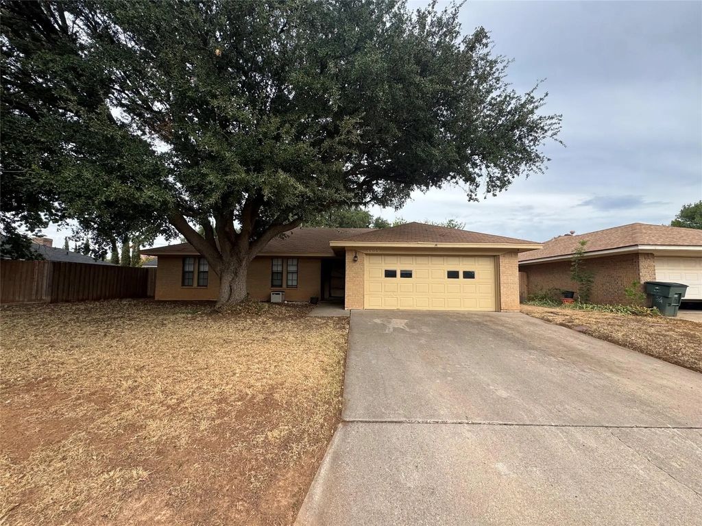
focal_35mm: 14
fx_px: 284
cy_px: 263
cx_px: 351
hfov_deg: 102.1
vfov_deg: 85.7
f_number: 2.2
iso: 40
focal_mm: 2.22
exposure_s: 1/476
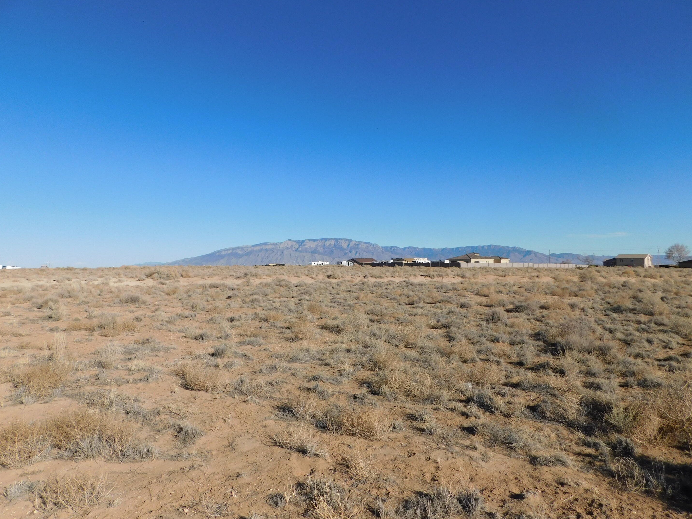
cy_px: 253
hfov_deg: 71.6
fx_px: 480
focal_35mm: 24
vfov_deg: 56.8
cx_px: 358
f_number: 6
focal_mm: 4
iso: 125
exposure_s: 1/640
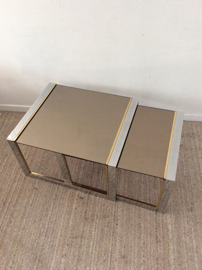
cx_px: 101
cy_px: 135
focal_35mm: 32
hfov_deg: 44.1
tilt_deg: -49.2
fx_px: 250
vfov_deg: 56.9
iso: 250
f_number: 2.4
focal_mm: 3.3
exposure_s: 1/25
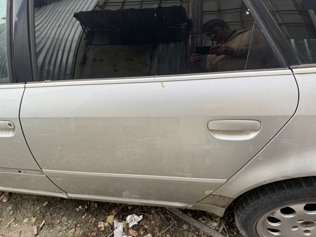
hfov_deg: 71.6
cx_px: 158
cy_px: 118
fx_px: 219
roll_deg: +7.8
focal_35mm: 24
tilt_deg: -36.6
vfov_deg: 56.8
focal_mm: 6.76
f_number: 1.78
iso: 80
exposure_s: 1/796
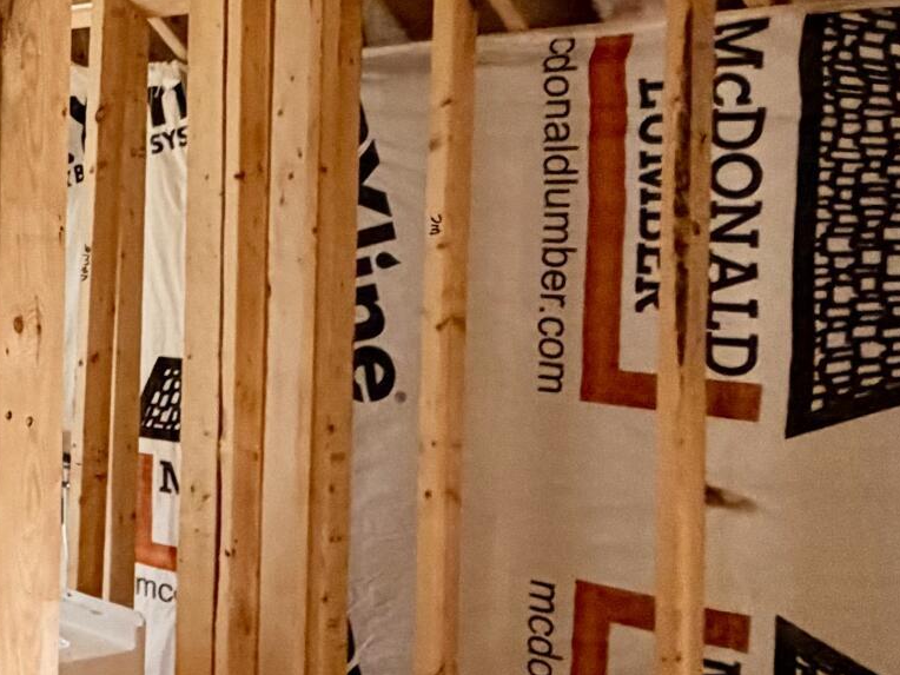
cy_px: 231
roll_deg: -0.5
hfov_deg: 26.4
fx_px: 1430
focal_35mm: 55
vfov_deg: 26.4
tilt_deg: -1.6
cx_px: -417
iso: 400
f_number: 2.2
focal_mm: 2.22
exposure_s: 1/60
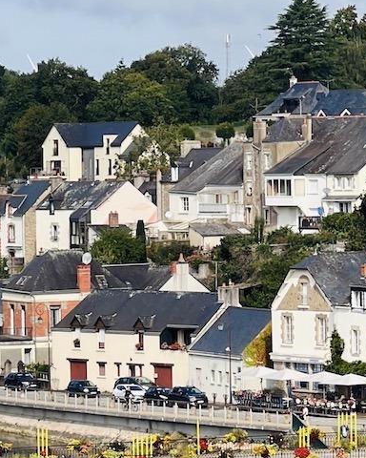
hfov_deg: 7.7
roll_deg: +0.7
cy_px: 354
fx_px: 2708
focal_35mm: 200
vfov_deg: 9.6
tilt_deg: -3.8
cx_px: 120
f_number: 2.8
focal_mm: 9
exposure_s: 1/690
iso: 32
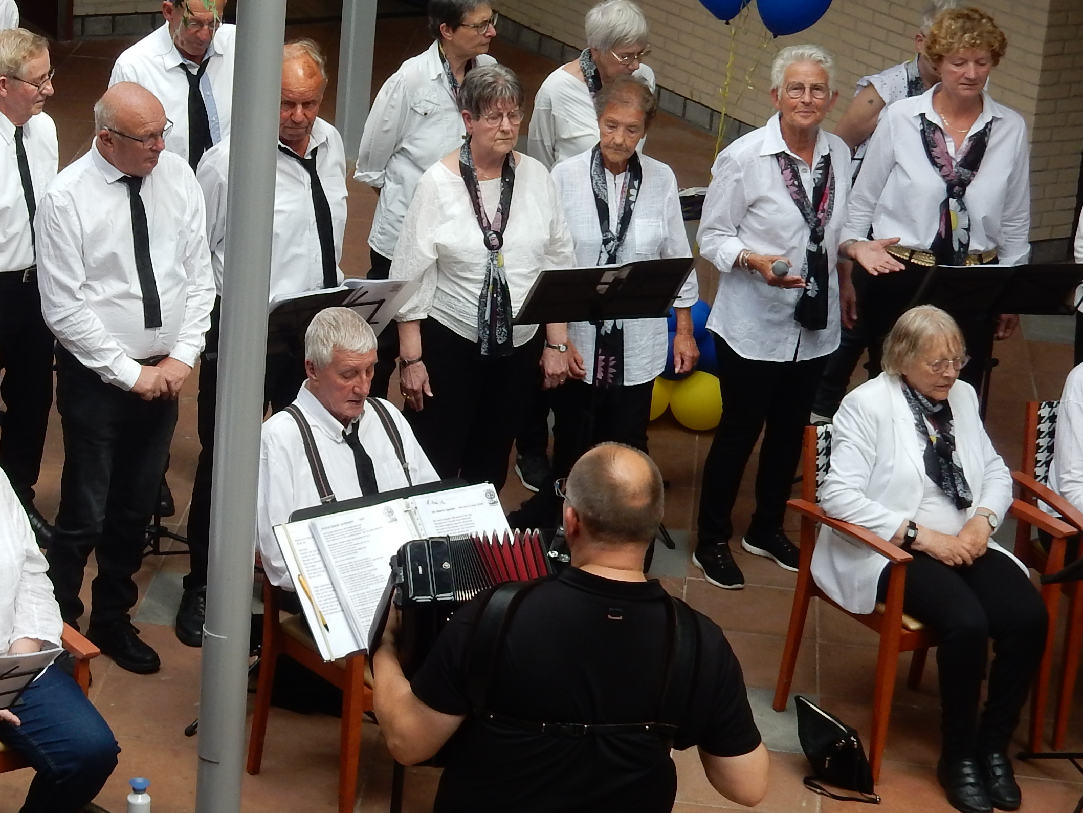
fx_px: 3473
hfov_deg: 17.4
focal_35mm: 111
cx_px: 66
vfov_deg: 13.3
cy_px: 324
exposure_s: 1/80
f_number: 4.5
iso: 125
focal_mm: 9
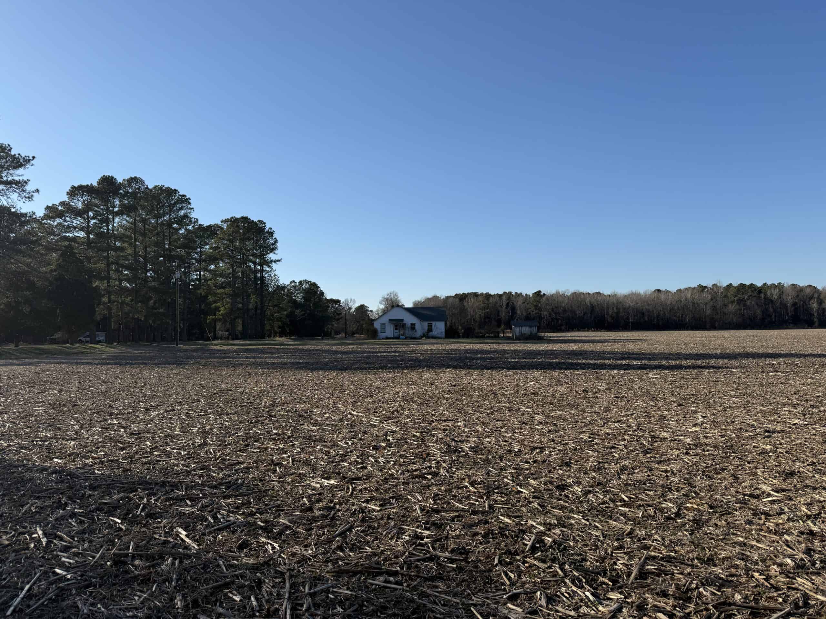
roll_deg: +1.8
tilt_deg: +2.4
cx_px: 413
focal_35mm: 24
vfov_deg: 56.8
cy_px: 310
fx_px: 573
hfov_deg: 71.6
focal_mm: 6.76
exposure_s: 1/4975
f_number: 1.78
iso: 80
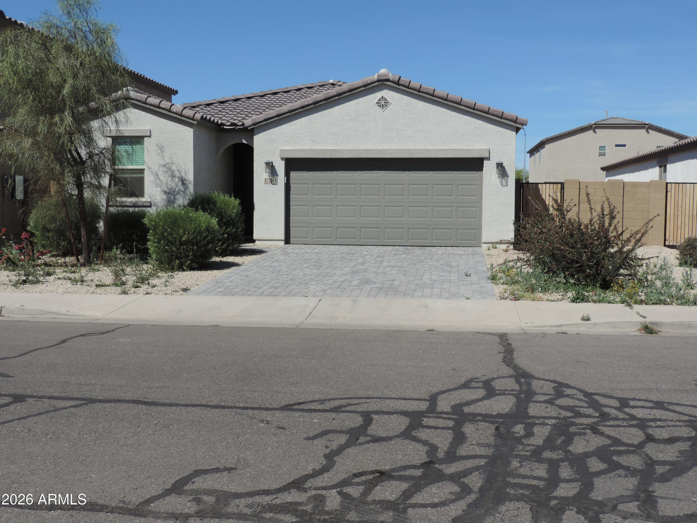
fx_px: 805
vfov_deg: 35.9
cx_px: 348
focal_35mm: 40
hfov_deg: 46.8
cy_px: 262
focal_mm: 7.1
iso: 80
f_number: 3.3
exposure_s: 1/1250
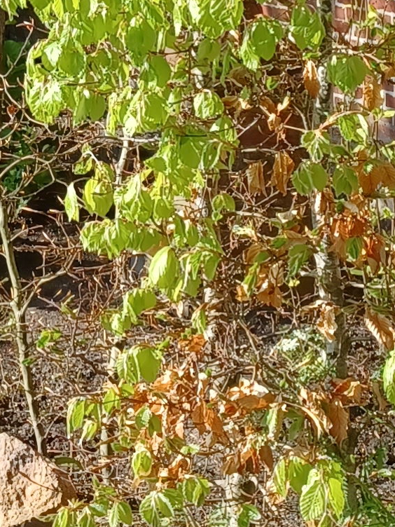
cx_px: 75
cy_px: -205
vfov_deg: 14.1
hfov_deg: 11.1
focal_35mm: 133
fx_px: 2024
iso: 32
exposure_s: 1/212
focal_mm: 4.6
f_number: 1.8
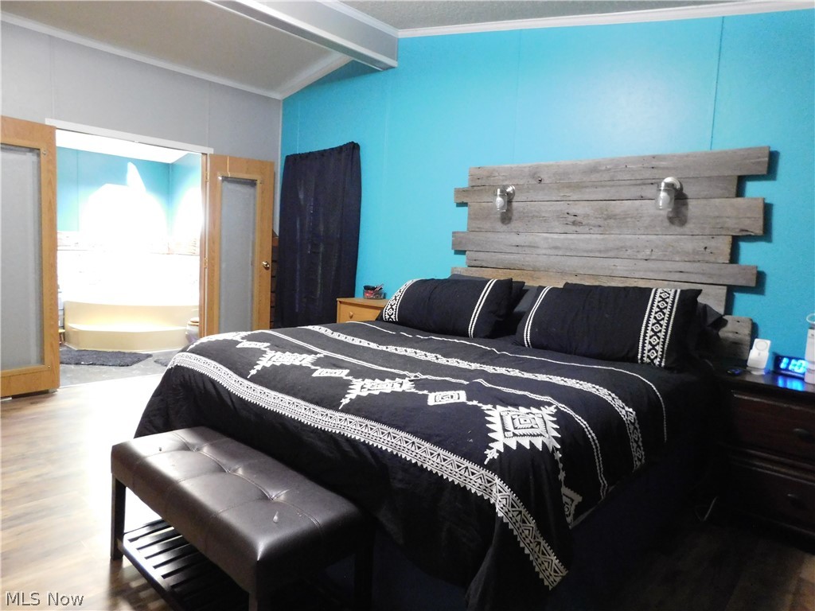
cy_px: 306
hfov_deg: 73.9
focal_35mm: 23
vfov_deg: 58.9
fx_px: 542
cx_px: 408
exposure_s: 1/8
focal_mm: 4
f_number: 3
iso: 800
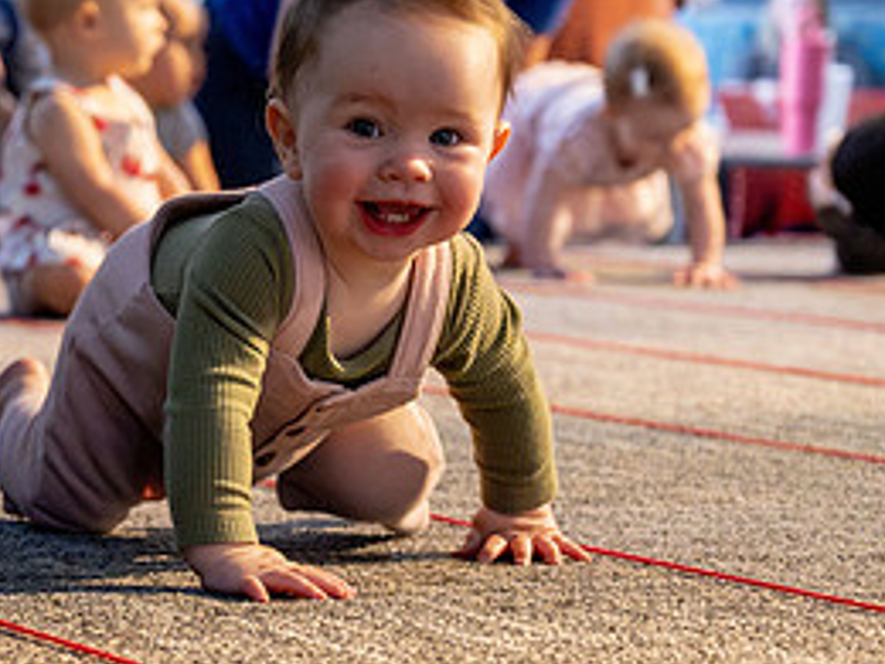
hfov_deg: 10.9
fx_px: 4602
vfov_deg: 8.2
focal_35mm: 180
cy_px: 261
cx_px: 117
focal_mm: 61
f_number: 4
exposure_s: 1/320
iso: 3200
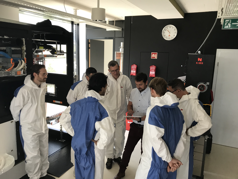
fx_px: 193
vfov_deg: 49.7
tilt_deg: -10.1
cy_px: 90
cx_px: 119
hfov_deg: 63.4
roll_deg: -1.7
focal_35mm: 28
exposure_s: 1/33
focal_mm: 3.99
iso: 32
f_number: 1.8
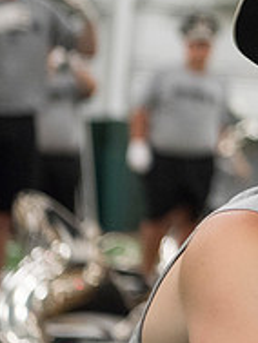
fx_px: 1817
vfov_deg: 10.8
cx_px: 469
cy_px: 48
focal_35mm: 183
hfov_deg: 7.9
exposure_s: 1/320
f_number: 3.2
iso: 3200
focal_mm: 62
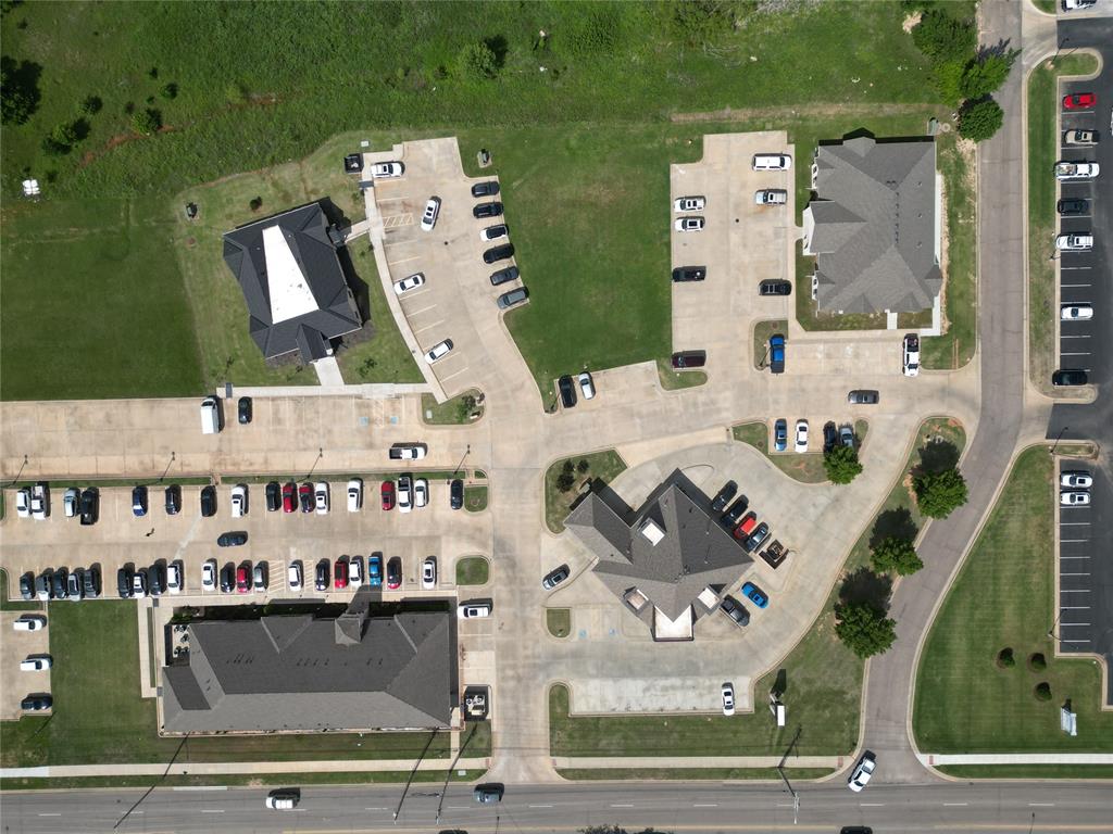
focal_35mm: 24
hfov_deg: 71.6
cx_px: 556
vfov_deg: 56.8
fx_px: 772
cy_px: 417
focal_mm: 6.72
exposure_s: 1/4000
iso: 100
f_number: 1.7
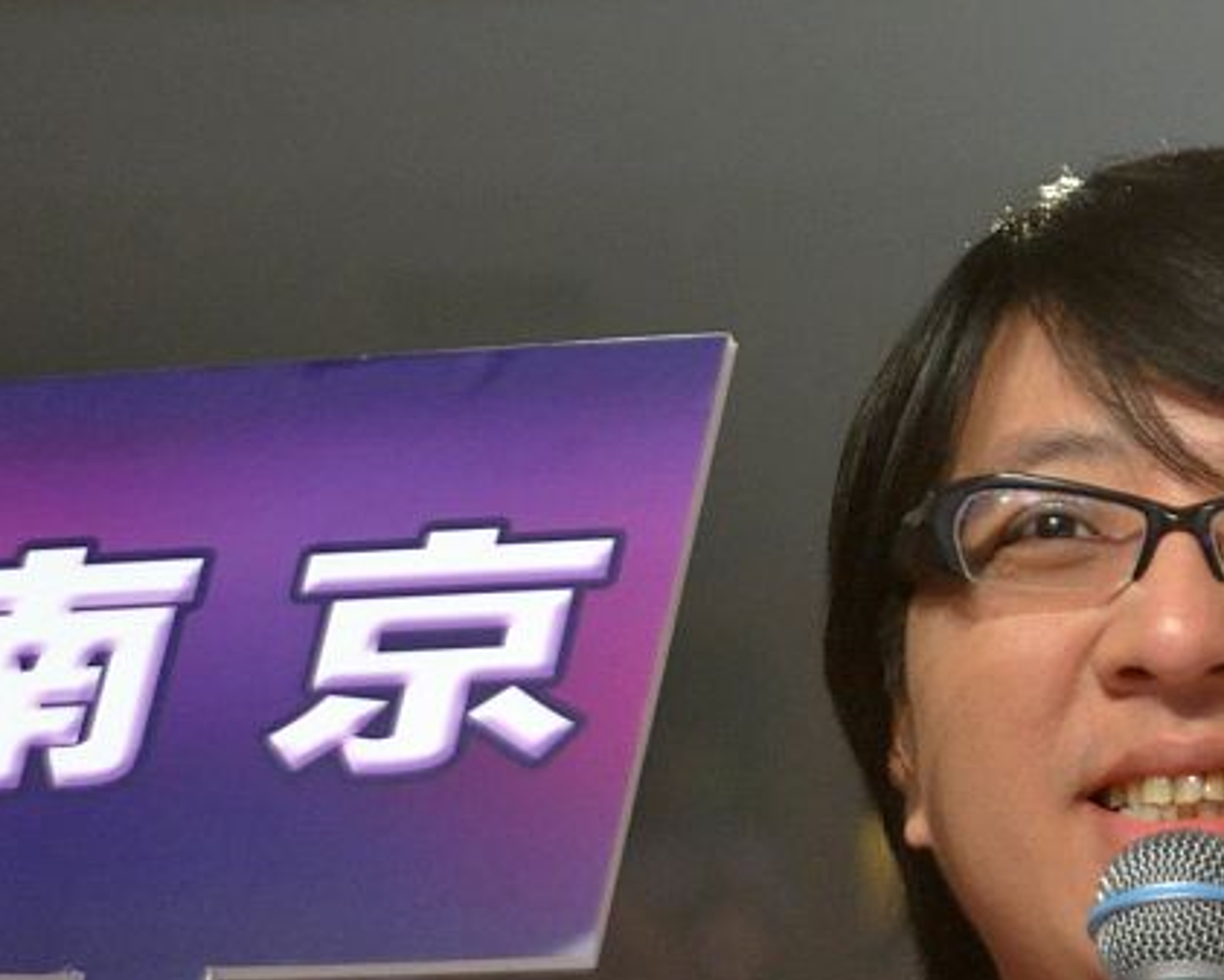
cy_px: 670
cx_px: 994
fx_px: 9433
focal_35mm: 260
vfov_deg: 5.9
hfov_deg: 7.4
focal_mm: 65
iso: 1250
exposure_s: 1/80
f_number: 4.8
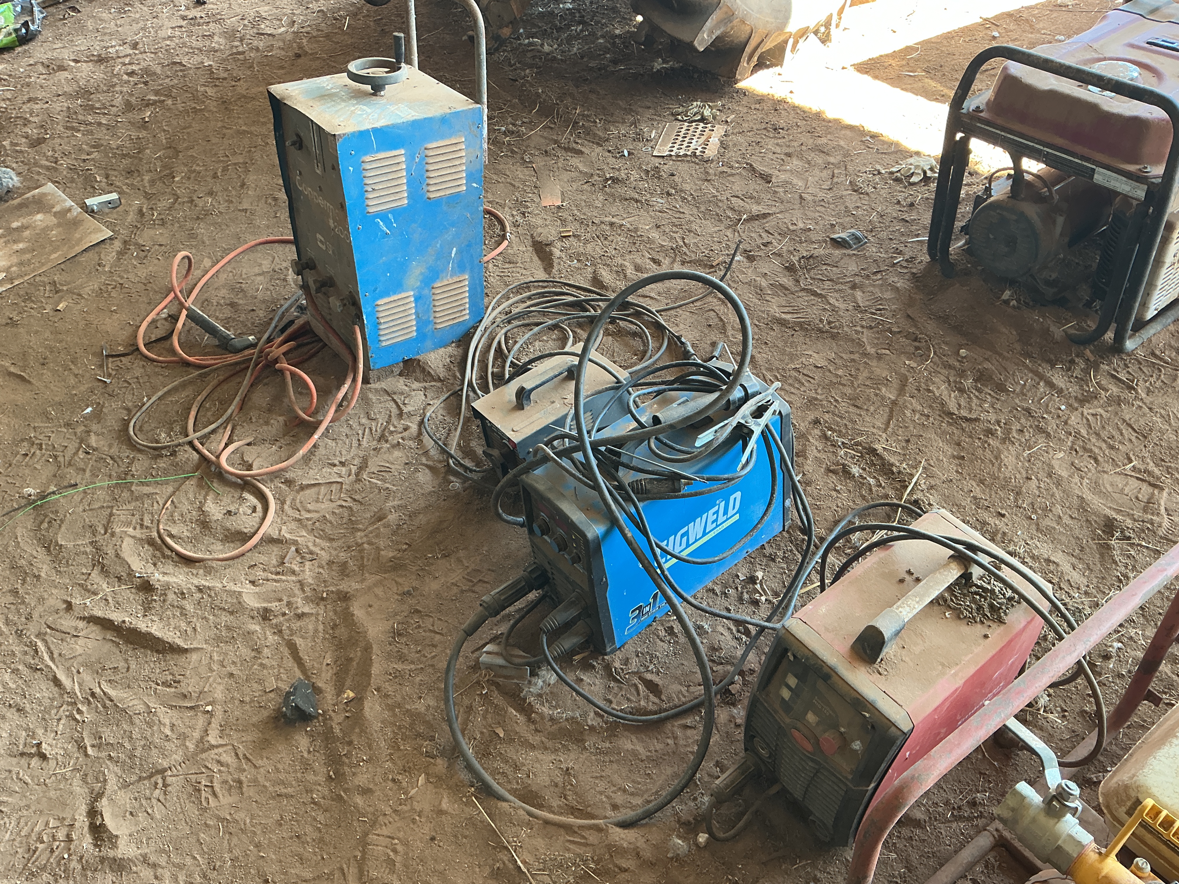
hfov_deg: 61.7
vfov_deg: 48.2
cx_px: 590
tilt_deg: -45.0
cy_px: 442
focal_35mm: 29
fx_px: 988
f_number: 1.8
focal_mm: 3
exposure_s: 1/60
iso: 64
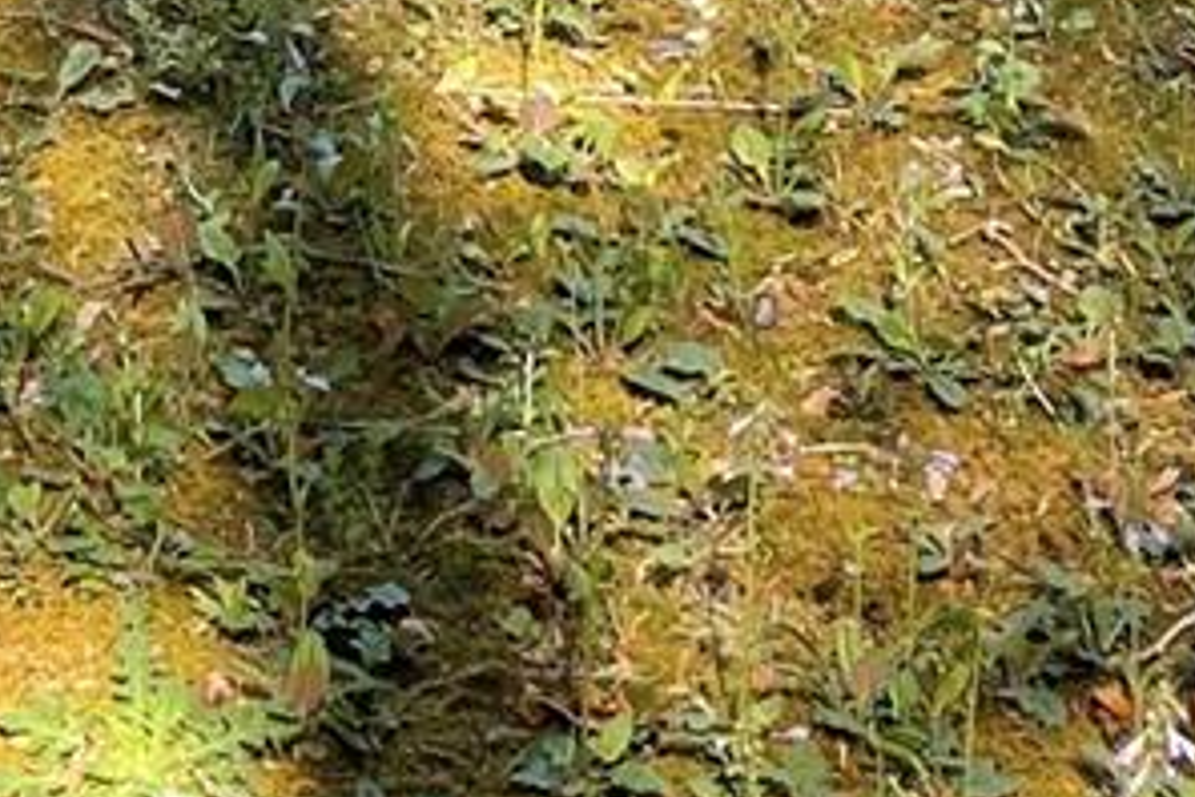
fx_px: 4647
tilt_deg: -3.8
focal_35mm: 140
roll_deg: +0.2
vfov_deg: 8.4
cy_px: -1477
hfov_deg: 14.4
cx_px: 20
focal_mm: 4.2
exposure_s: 1/479
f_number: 1.6
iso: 32
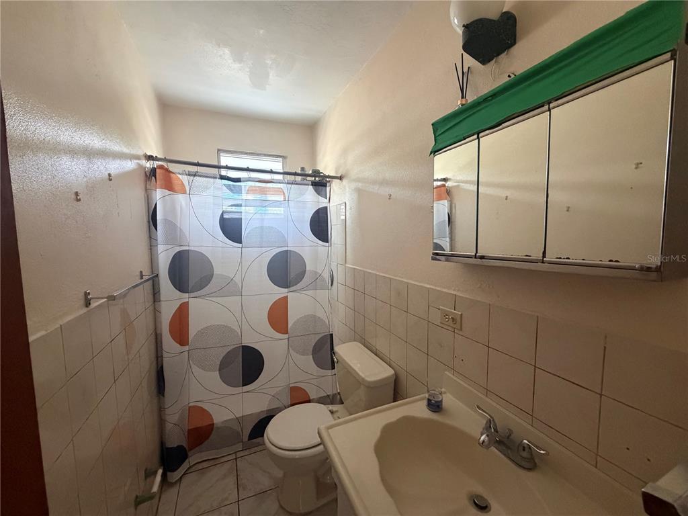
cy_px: 258
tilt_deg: -4.0
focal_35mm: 14
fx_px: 278
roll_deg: +0.8
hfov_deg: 102.1
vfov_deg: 85.7
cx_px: 344
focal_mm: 2.22
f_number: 2.2
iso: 640
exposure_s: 1/60
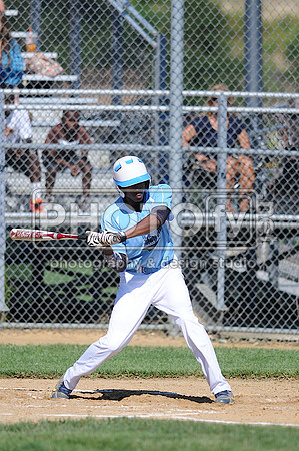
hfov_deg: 3.0
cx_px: 150
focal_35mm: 450
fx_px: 5619
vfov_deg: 4.6
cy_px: 226
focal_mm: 300
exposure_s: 1/2000
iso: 200
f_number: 4
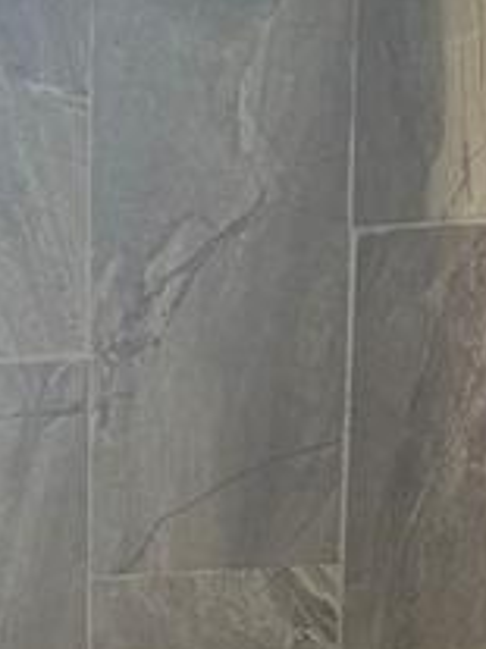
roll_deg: +1.4
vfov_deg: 13.6
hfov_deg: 10.4
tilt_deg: -13.6
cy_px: 868
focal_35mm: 139
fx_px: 2605
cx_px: -176
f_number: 1.78
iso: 200
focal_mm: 6.76
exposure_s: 1/79
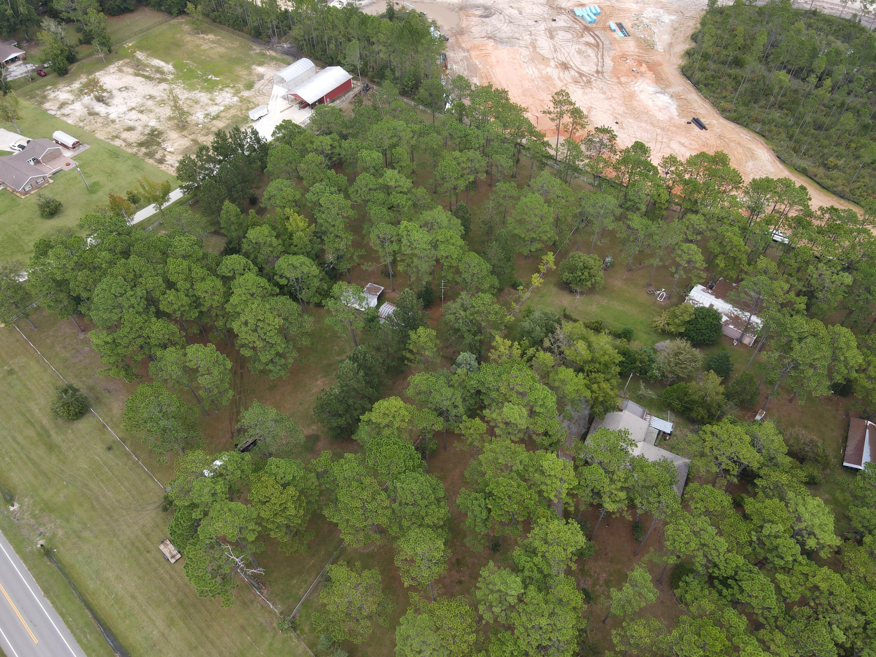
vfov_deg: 56.8
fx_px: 607
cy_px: 328
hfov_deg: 71.6
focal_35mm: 24
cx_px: 438
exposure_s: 1/120
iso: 100
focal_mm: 4.5
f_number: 2.8
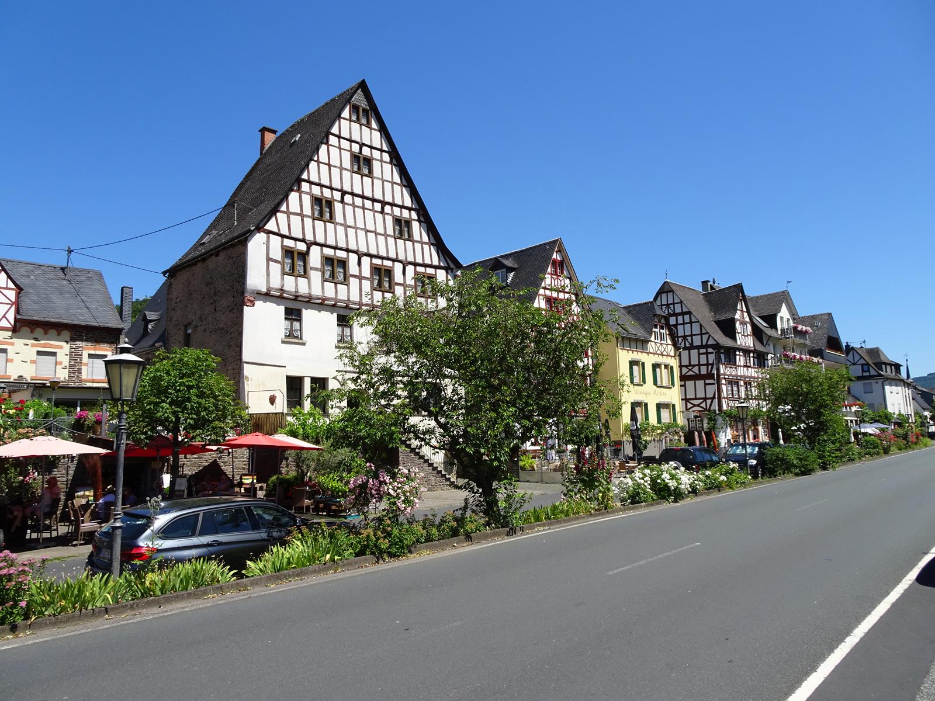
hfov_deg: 71.6
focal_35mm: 24
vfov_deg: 56.8
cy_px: 350
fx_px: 648
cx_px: 468
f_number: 3.5
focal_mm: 4.1
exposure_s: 1/800
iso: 80
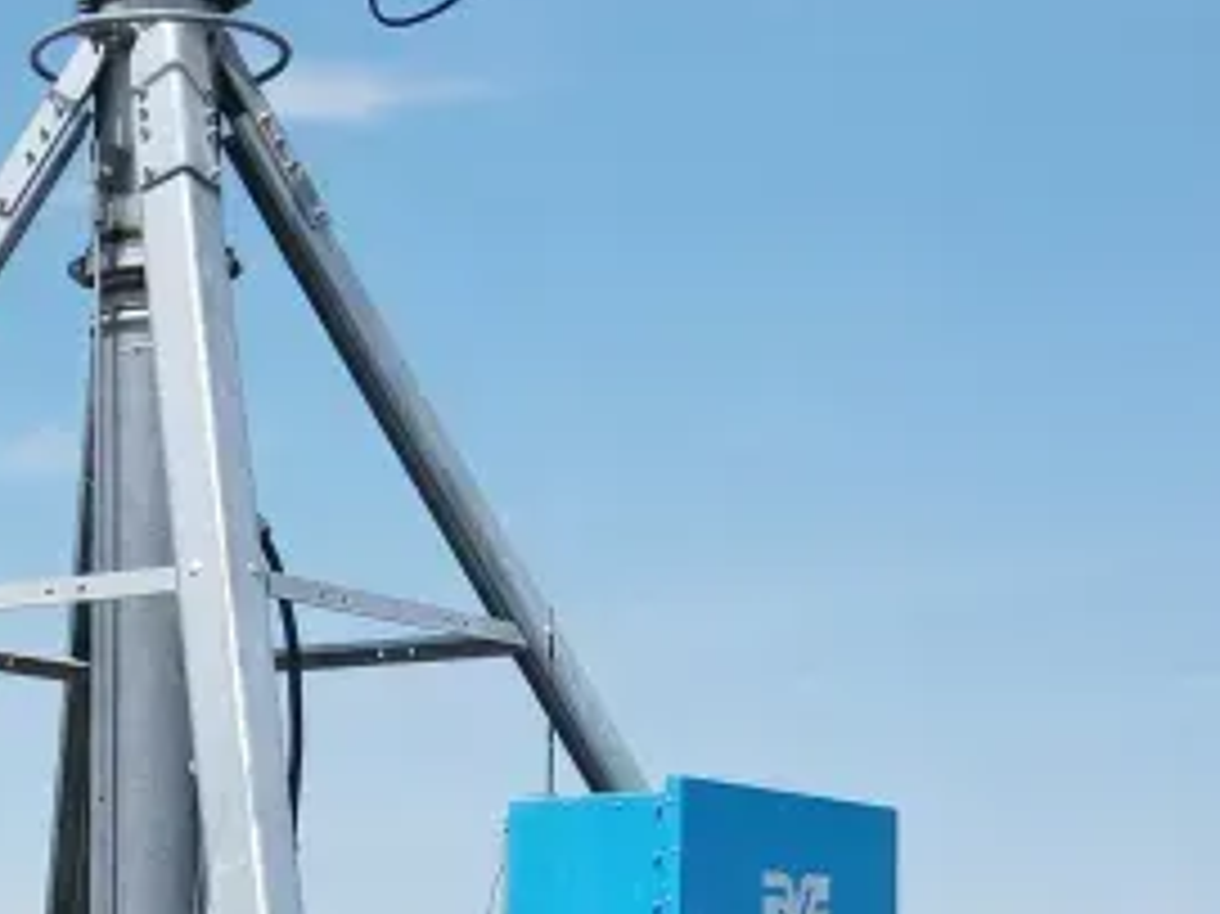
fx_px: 2994
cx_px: -32
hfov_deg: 22.1
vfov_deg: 16.6
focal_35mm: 85
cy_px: 1099
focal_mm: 4.5
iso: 100
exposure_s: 1/640
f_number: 2.8
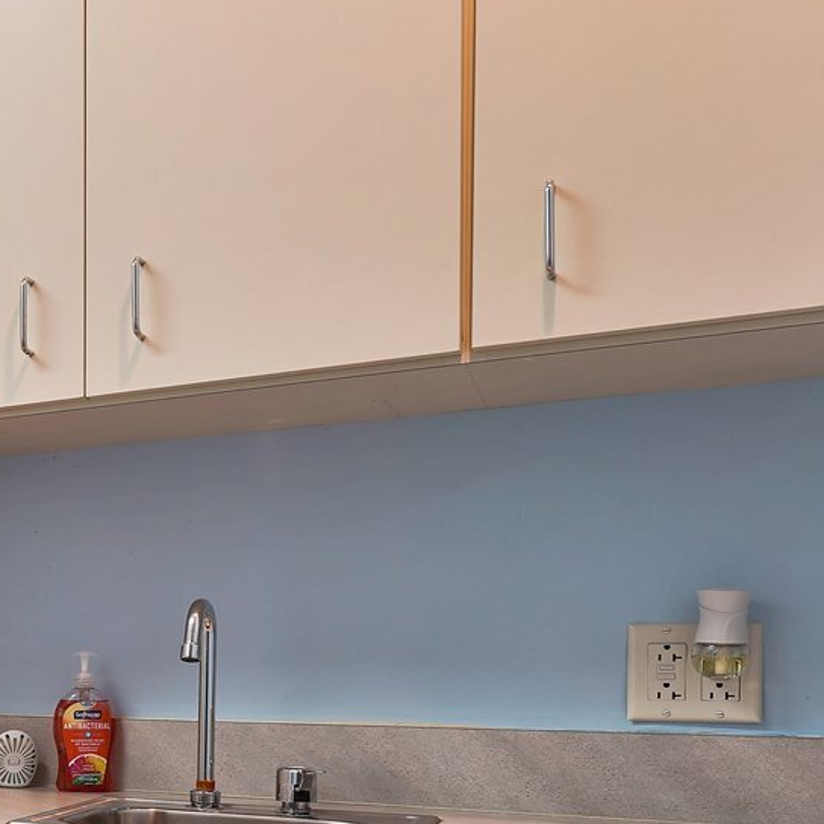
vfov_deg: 34.2
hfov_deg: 25.7
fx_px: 1293
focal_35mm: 48
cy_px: 670
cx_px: -430
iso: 100
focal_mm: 15
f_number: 9
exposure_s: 1.3
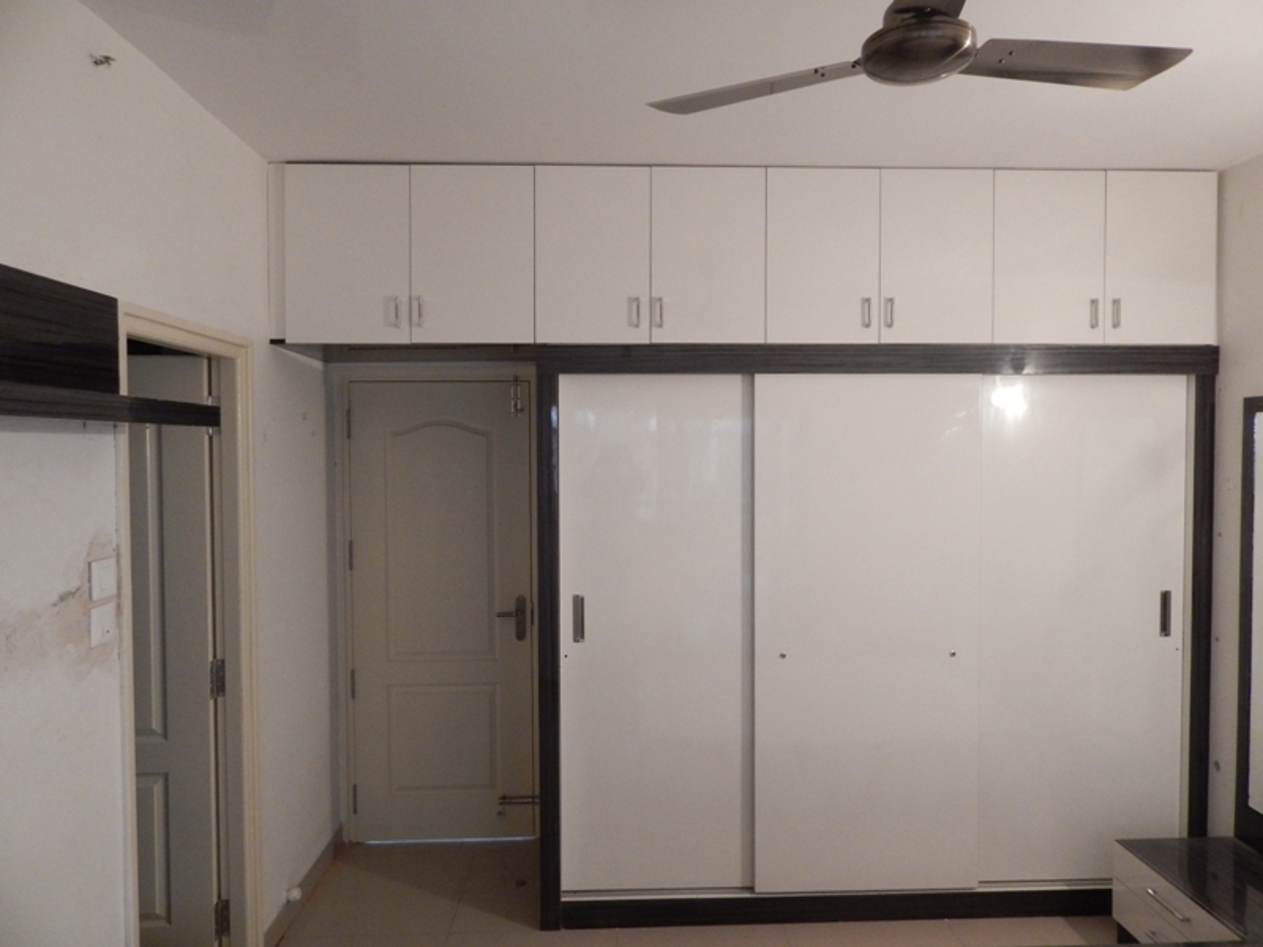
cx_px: 632
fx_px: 839
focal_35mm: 23
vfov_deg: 58.9
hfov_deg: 73.9
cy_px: 474
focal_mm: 4
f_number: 3
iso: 400
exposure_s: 1/30
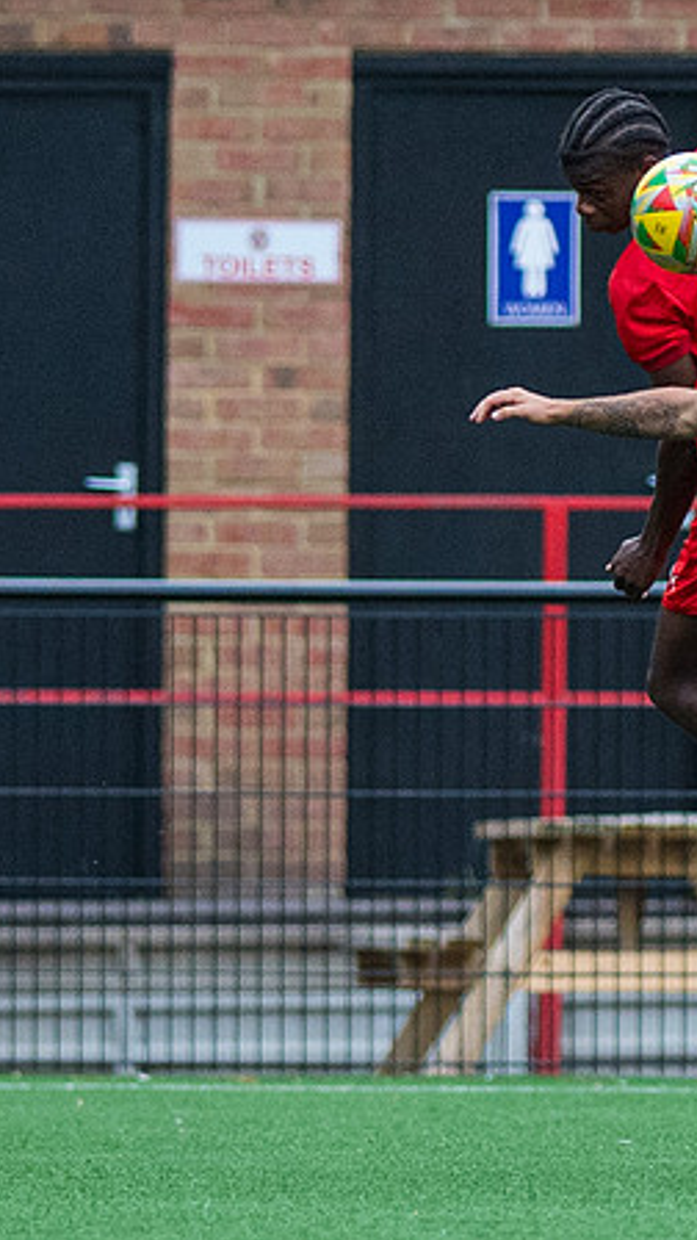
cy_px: 563
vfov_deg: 1.5
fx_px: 47182
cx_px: 745
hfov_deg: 0.8
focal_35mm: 1436
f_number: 2.8
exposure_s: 1/1600
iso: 2000
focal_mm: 300
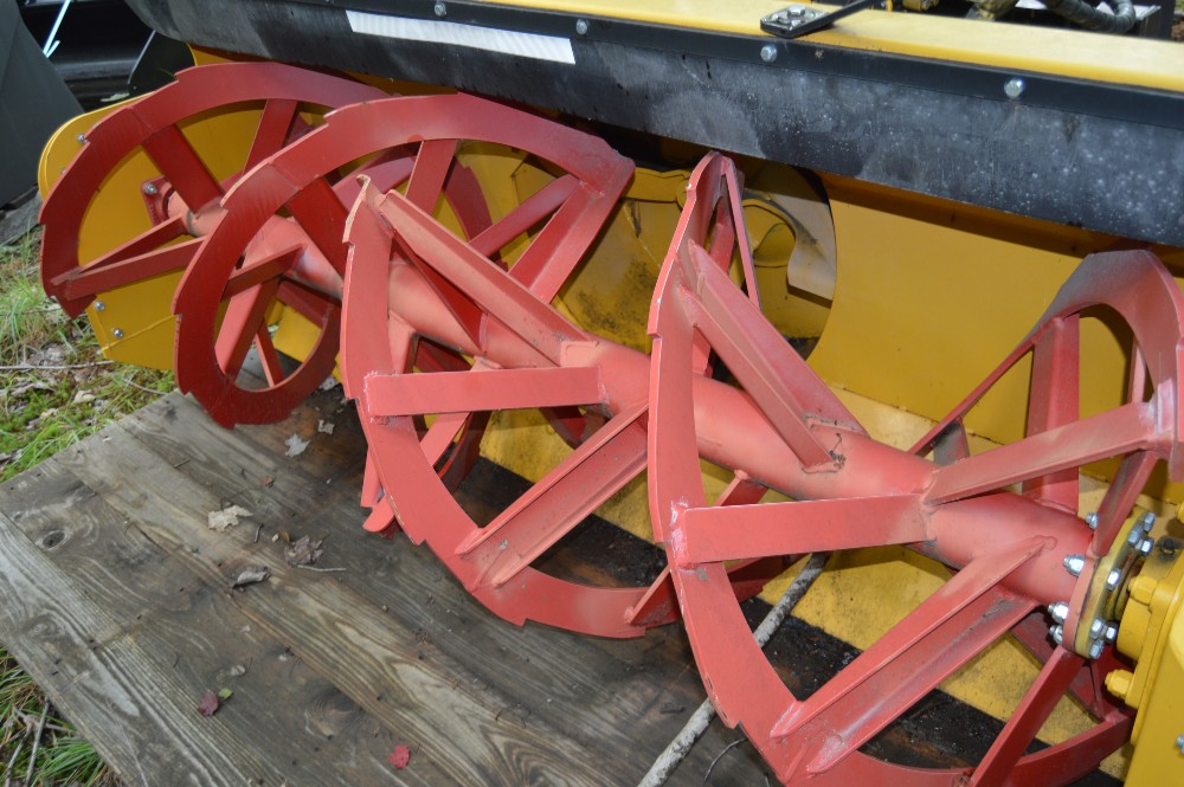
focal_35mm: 30
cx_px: 592
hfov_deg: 62.0
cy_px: 394
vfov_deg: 43.5
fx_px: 986
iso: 400
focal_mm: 20
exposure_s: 1/80
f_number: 4
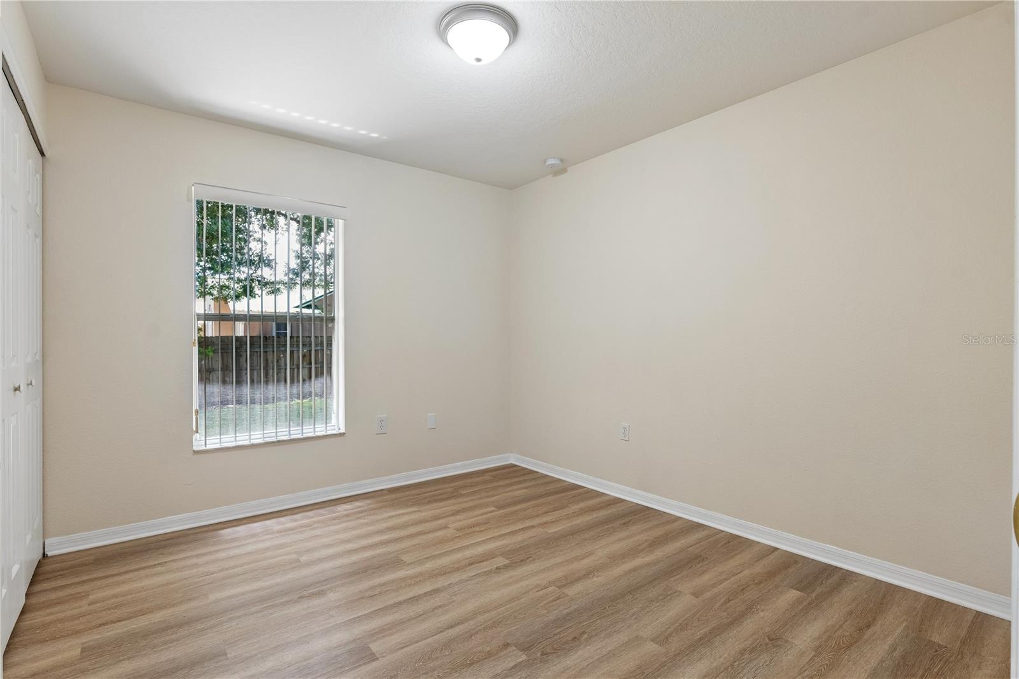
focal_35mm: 17
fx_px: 481
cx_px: 510
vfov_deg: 70.4
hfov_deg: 93.3
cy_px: 340
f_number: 10
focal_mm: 17
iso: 800
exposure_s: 1/20
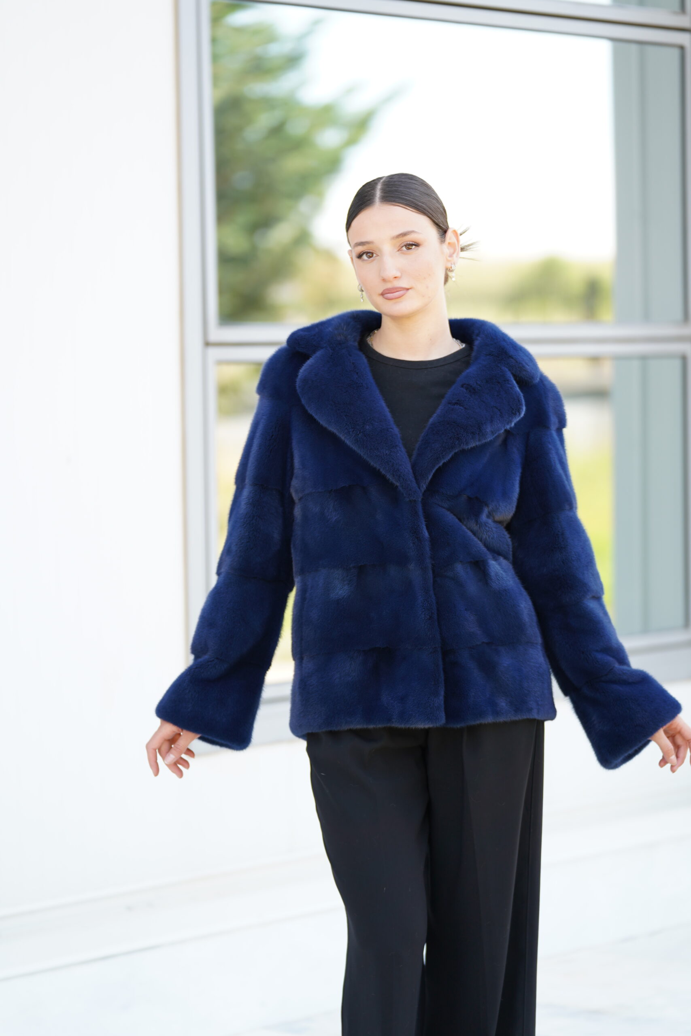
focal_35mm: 122
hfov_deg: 11.2
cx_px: 346
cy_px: 518
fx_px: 3512
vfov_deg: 16.8
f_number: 2.8
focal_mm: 122
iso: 200
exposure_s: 1/250
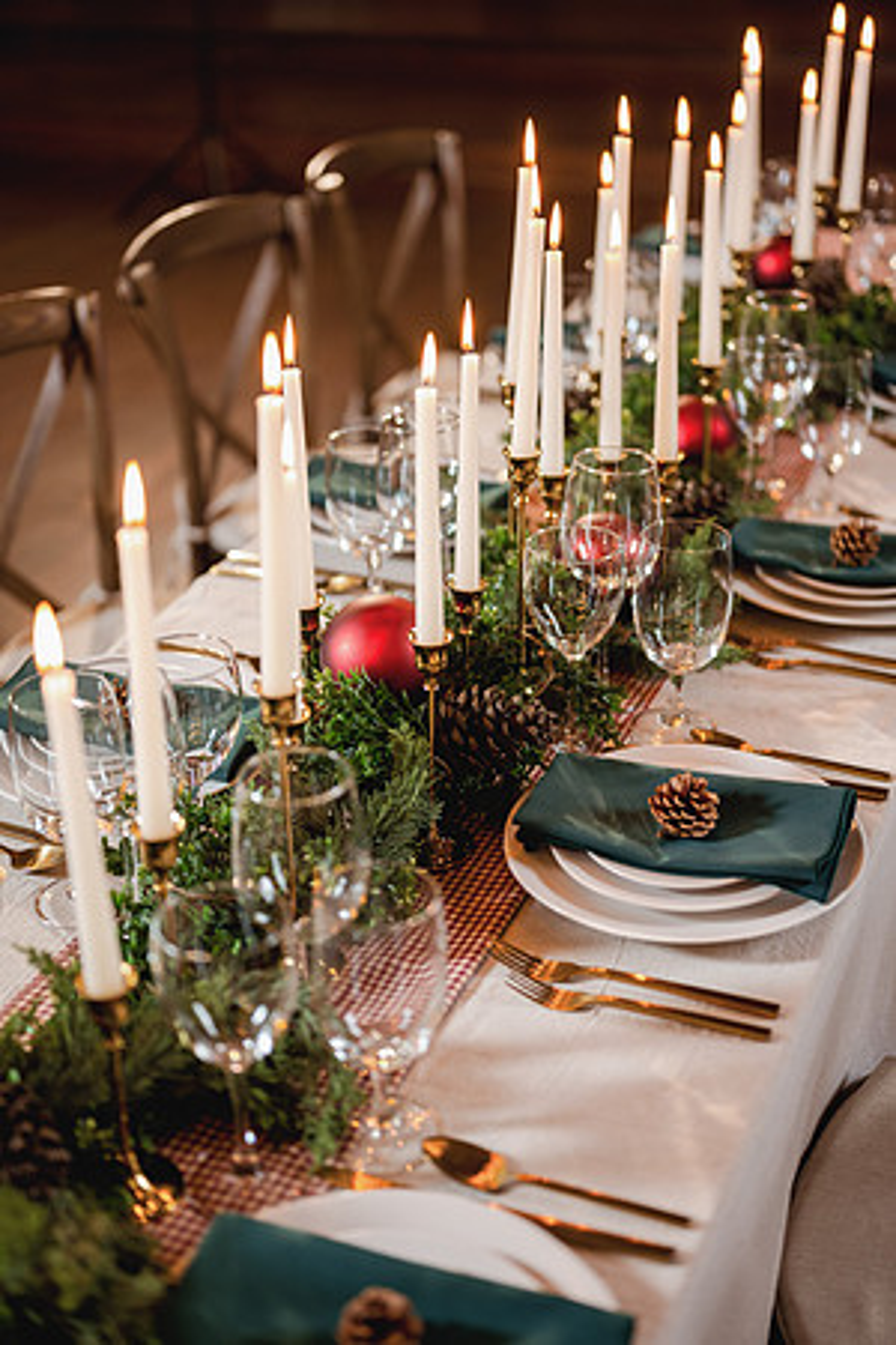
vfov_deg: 39.6
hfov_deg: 27.0
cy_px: 672
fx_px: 1867
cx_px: 448
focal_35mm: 50
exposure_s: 1/125
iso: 400
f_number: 1.8
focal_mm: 50
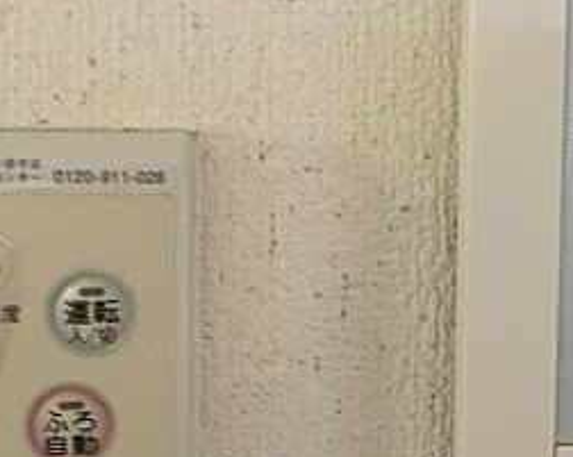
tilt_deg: -8.0
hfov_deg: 26.4
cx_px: 323
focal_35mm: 72
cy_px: 232
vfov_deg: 21.2
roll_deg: -2.5
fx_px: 1220
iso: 400
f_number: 2.2
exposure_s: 1/15
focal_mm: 4.15
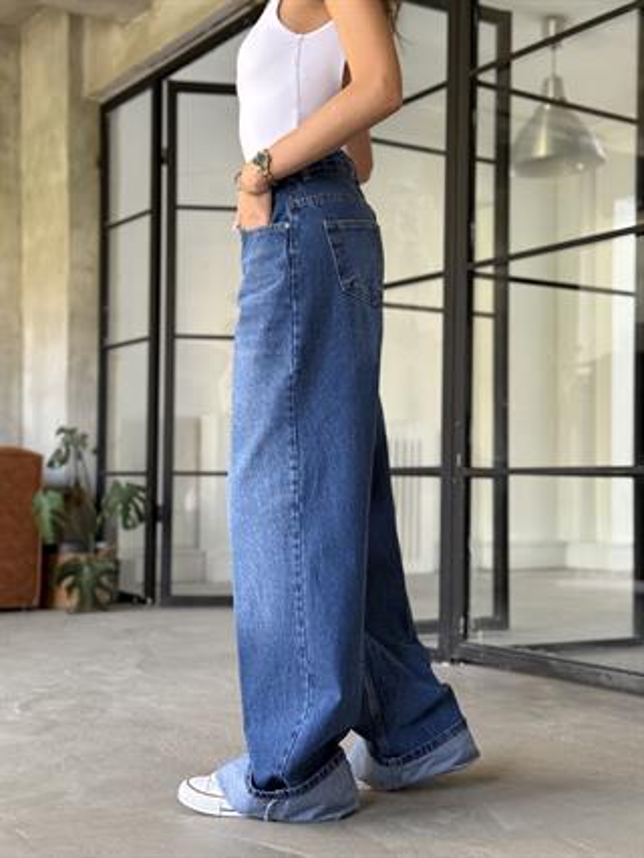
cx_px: 322
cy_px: 429
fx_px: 1189
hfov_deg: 30.3
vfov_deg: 39.6
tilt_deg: +2.6
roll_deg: -0.7
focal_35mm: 48
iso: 250
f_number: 1.78
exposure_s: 1/59
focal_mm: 6.76
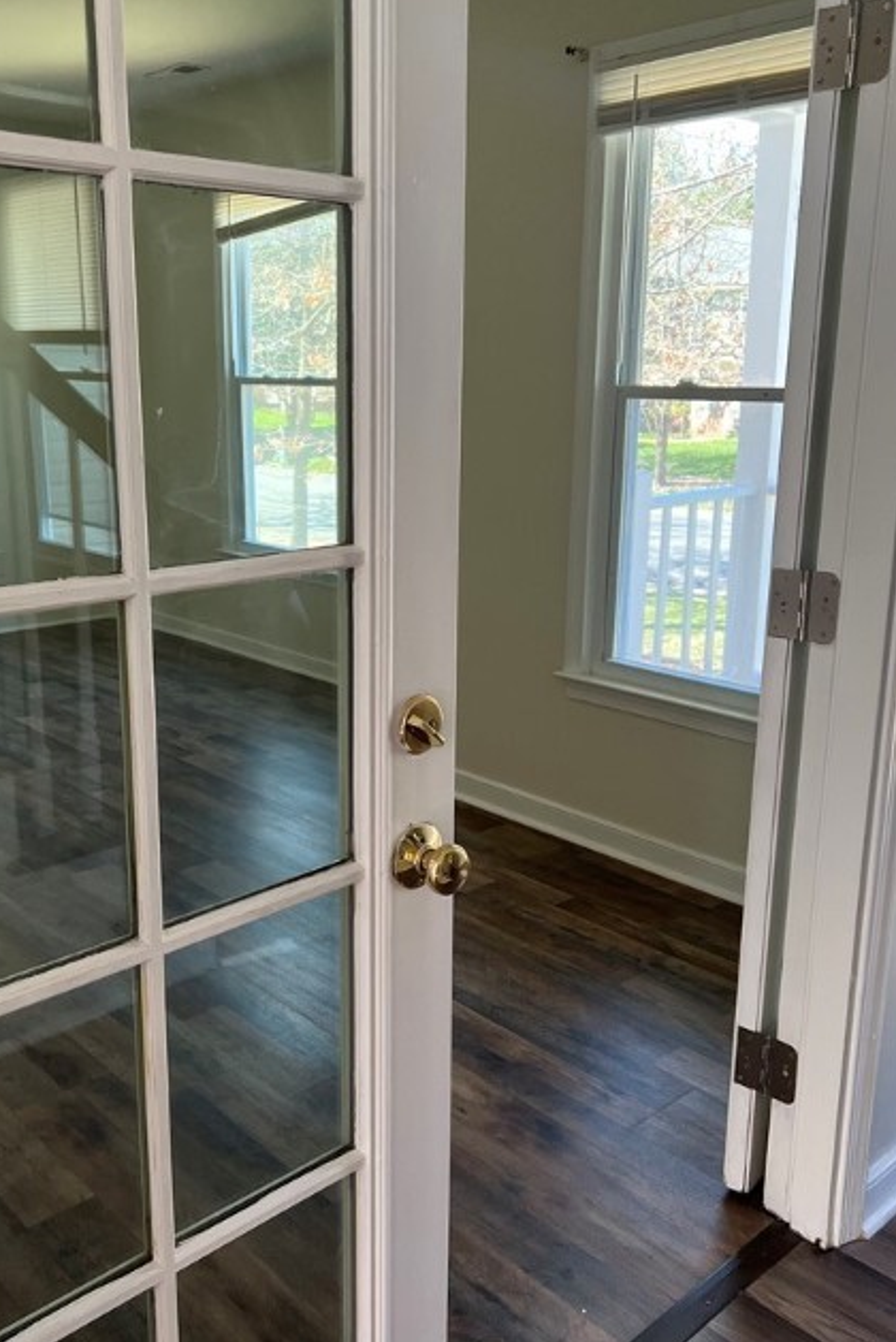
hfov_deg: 39.9
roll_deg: +0.0
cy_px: 664
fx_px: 1231
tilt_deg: -13.1
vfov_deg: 57.2
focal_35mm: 33
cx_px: 365
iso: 64
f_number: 1.5
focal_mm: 5.7
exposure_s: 1/60
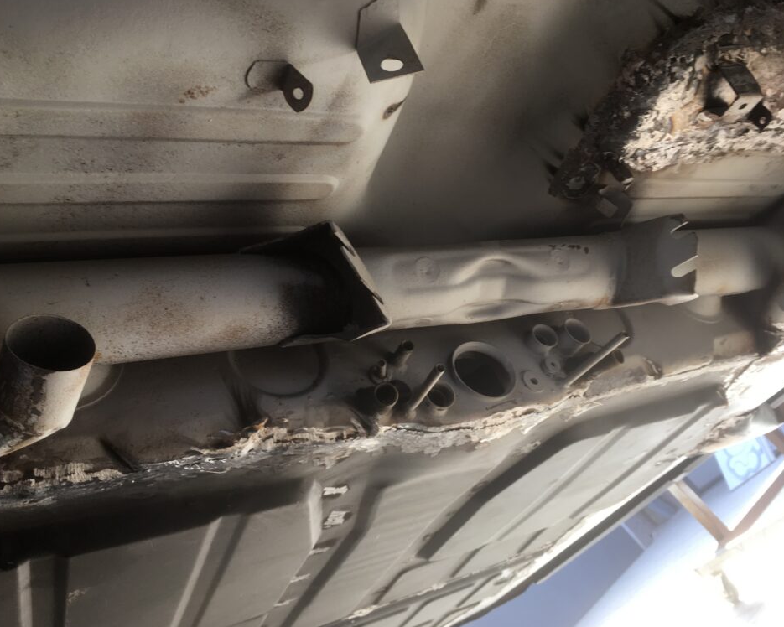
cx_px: 393
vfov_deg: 47.1
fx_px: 719
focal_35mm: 31
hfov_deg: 57.2
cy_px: 312
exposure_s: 1/100
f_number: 2.2
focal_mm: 4.15
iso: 25
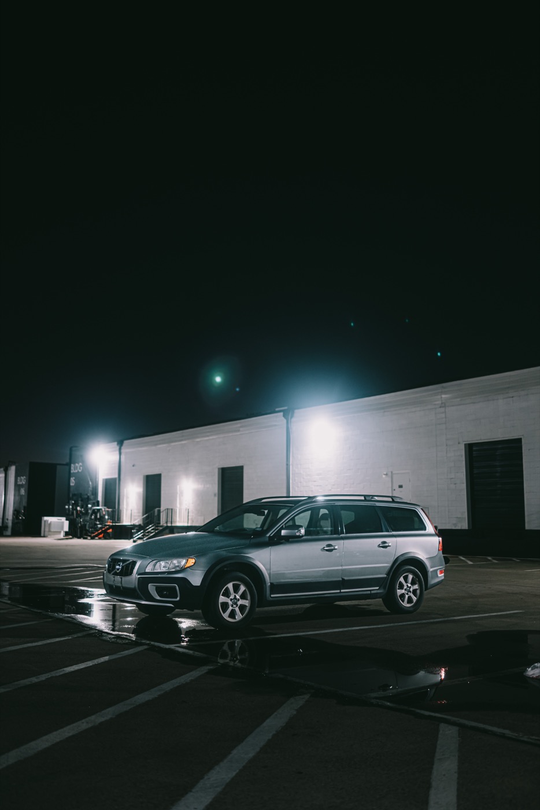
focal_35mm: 35
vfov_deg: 54.4
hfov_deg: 37.9
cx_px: 270
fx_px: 787
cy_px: 405
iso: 800
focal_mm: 35
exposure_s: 1/10
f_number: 2
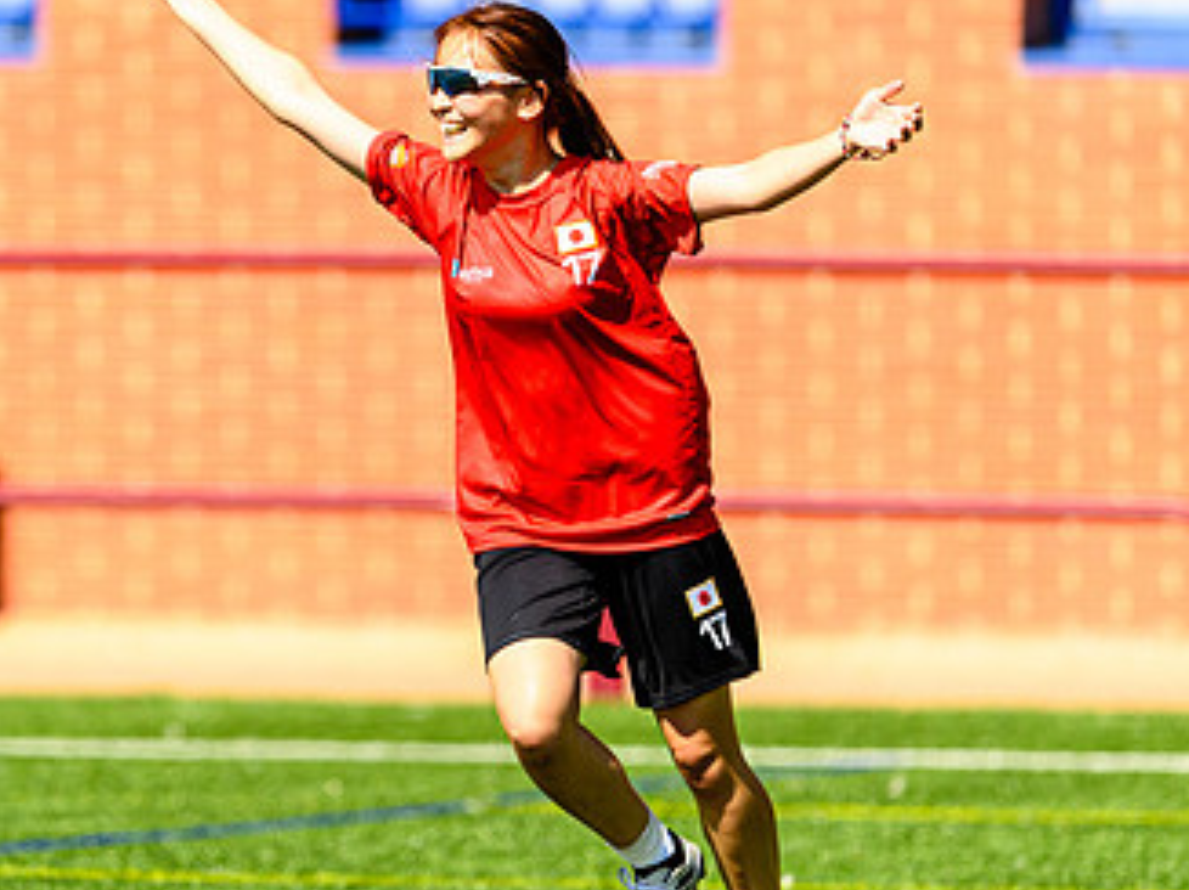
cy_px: 399
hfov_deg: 2.9
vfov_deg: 2.2
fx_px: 23511
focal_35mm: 685
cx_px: 354
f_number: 3.2
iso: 100
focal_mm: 400
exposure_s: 1/1600
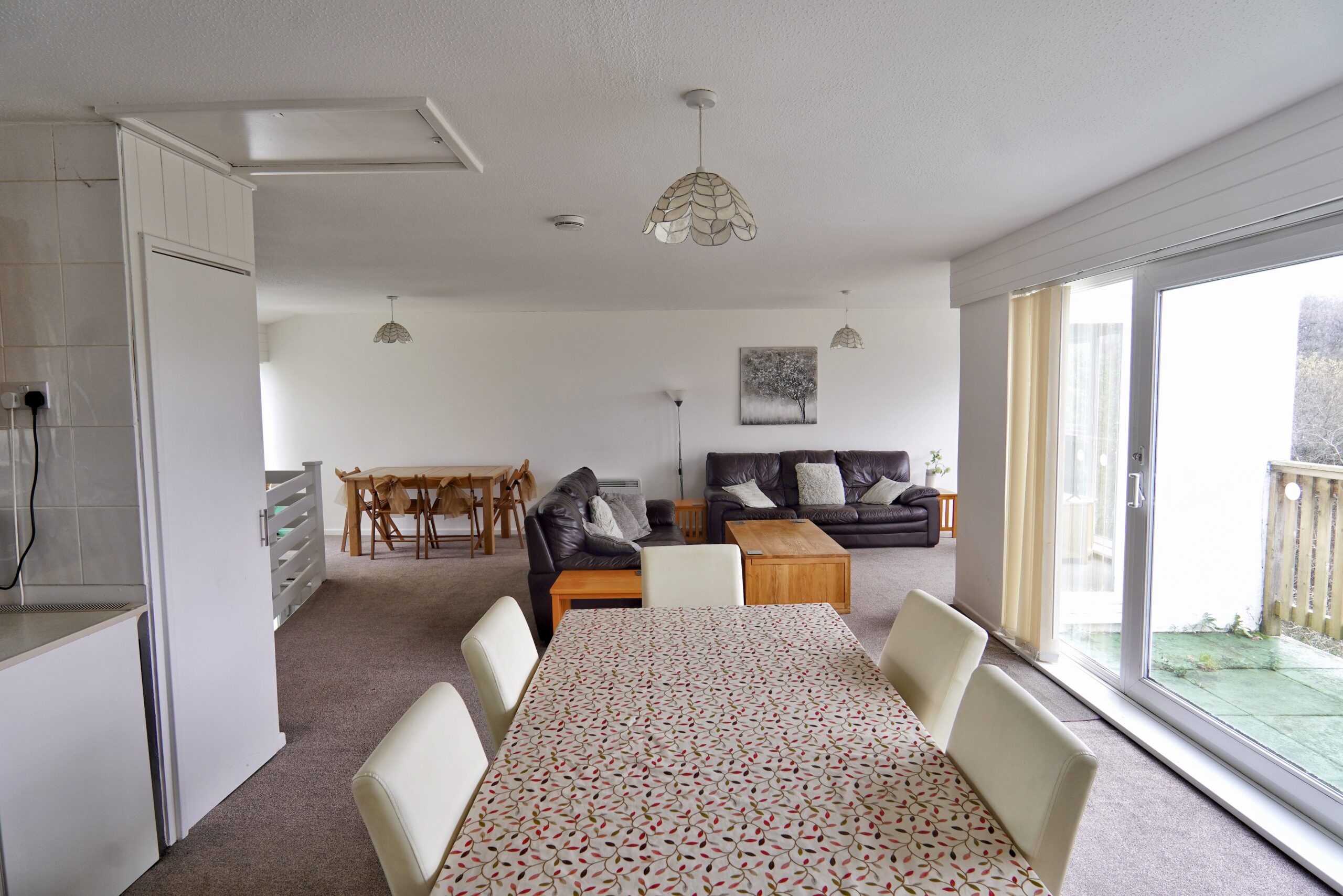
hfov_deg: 90.0
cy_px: 448
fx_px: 671
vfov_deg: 67.4
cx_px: 672
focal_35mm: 18
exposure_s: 1/3
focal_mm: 12
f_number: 6.7
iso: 100
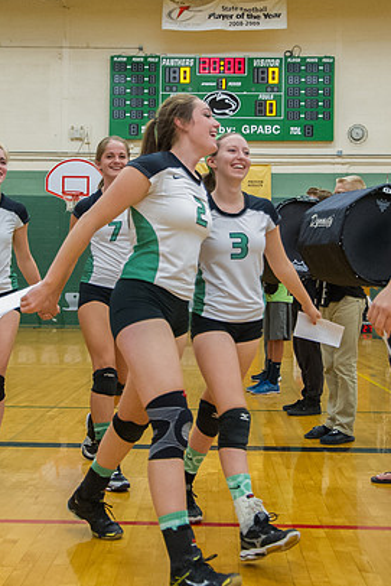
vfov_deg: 39.5
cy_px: 247
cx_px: 197
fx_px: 814
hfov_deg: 27.0
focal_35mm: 50
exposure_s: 1/320
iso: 8000
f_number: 4.5
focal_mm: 24
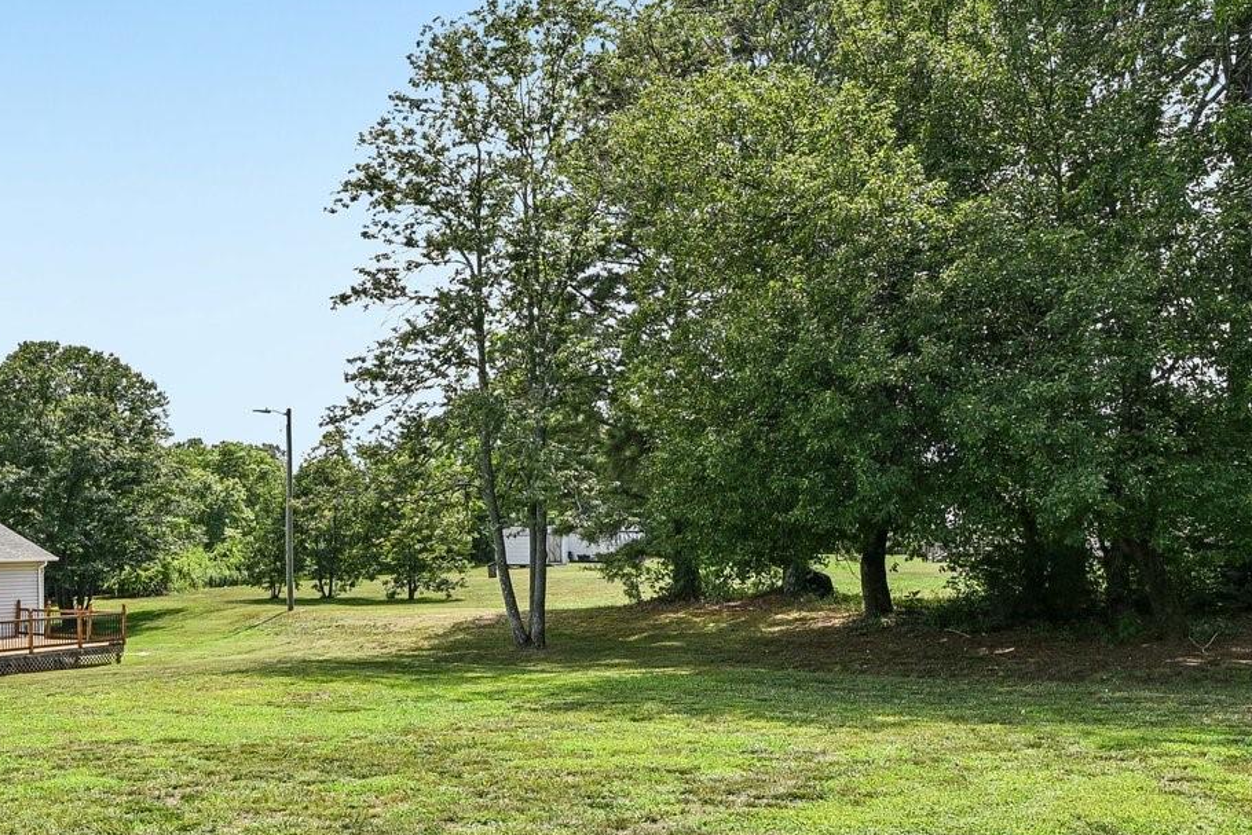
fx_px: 1252
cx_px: 198
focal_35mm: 36
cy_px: 574
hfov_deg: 49.1
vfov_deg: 36.4
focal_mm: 16
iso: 100
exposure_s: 1/320
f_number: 8
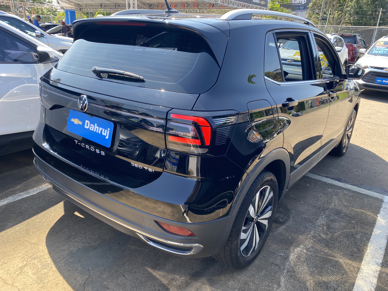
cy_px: 146
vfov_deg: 53.1
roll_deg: -4.6
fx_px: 291
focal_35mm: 26
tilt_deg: -18.8
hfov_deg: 67.3
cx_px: 194
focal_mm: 4.25
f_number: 1.8
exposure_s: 1/319
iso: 32
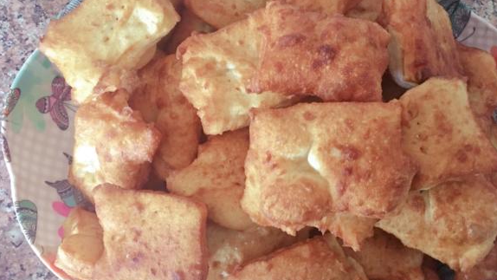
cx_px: 294
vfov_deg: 31.2
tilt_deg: -76.3
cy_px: 136
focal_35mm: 38
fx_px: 501
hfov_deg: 52.5
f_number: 2.2
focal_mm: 4.15
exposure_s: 1/17
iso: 200
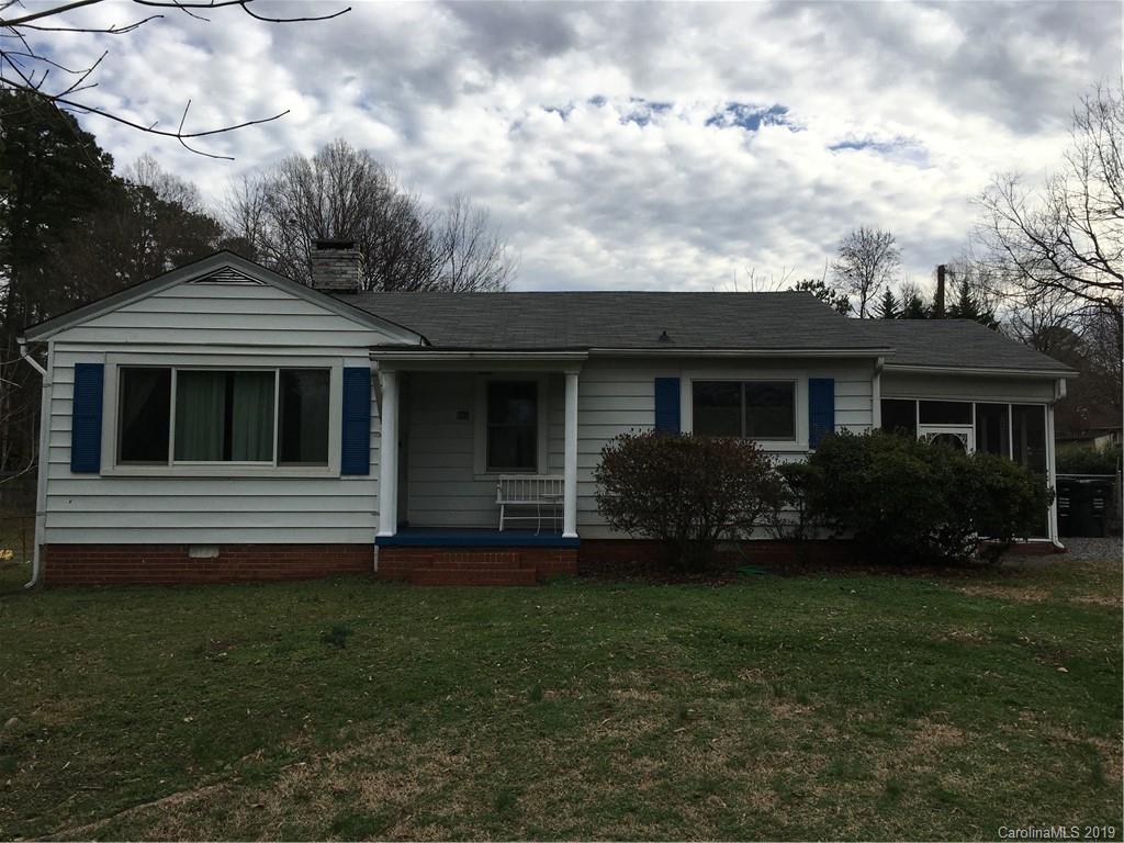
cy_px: 422
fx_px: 942
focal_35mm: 29
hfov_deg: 61.7
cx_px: 562
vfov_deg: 48.2
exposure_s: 1/1451
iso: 25
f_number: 2.2
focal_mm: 4.15
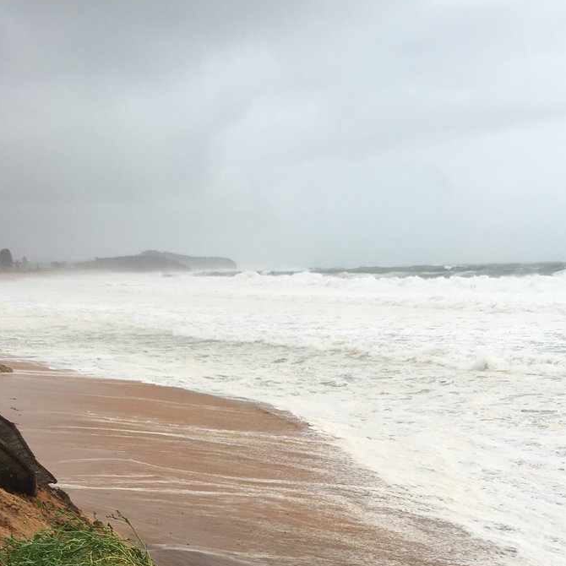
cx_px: 203
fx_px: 943
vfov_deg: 31.9
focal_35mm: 51
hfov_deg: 33.2
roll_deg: -0.5
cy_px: 500
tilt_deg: -15.4
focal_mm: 4.15
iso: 25
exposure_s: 1/152
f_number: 2.2
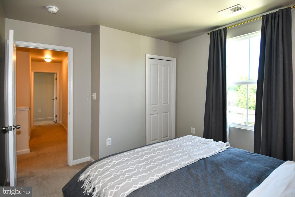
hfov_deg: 90.0
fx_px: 148
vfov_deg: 67.4
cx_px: 148
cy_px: 98
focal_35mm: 18
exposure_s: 1/60
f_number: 4
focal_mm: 12
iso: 220
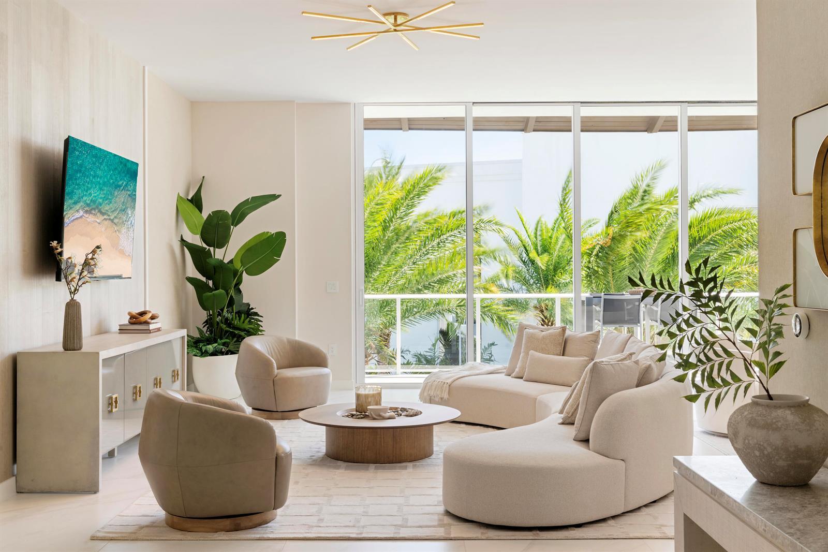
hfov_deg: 48.5
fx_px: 920
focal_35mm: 40
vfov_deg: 33.4
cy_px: 276
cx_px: 414
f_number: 14
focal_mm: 40
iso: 200
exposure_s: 1/6
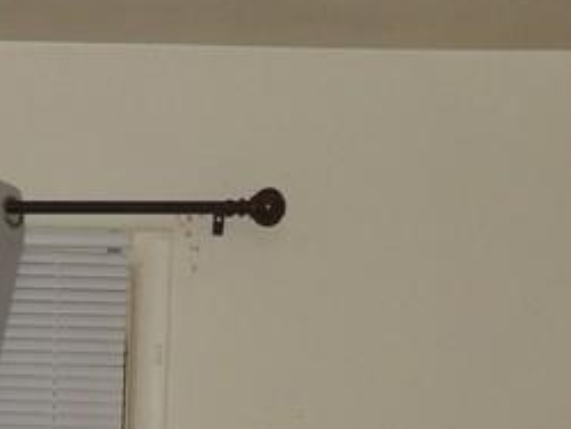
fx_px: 2229
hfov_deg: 14.0
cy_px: 826
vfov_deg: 10.2
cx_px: -167
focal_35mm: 135
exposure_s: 1/33
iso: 200
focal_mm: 5.9
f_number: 3.6
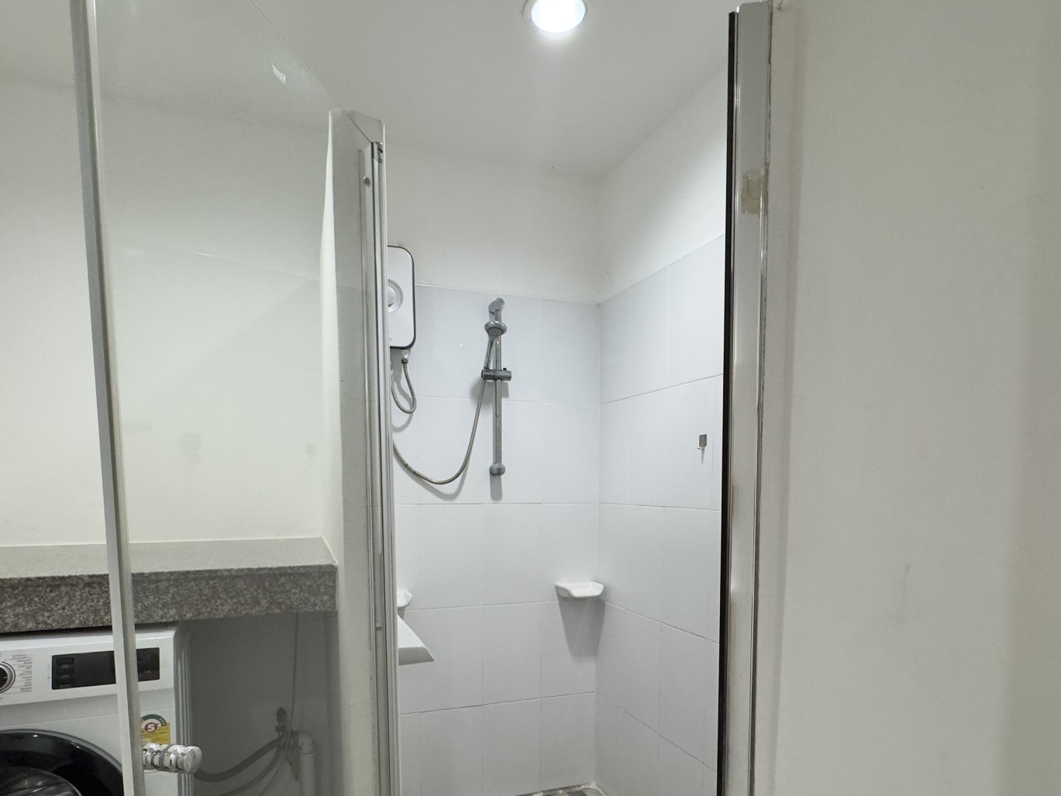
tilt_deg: -3.8
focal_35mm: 21
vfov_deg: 61.7
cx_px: 517
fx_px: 644
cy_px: 541
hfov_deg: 79.0
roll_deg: +0.4
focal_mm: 2.22
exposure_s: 1/100
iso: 250
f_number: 2.2
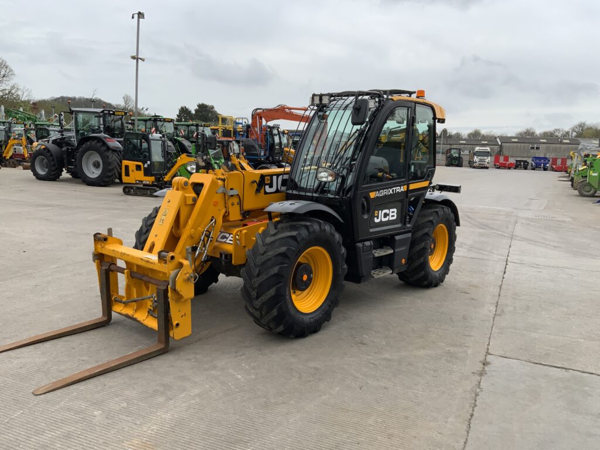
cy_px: 225
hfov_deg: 61.7
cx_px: 300
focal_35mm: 29
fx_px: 503
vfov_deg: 48.2
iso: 16
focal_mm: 3
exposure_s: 1/1076
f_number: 1.8
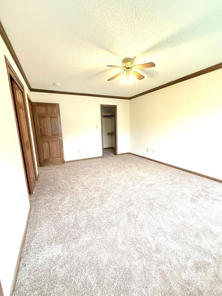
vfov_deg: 98.1
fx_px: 128
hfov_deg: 81.8
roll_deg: +0.8
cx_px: 112
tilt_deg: -10.9
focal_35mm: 15
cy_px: 153
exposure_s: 1/84
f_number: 2.2
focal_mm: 2.22
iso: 320
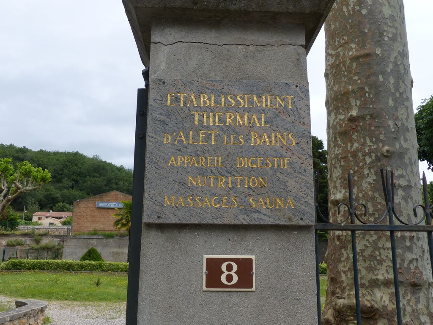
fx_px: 413
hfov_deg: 55.4
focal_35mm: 33
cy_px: 162
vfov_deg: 42.9
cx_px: 216
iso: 100
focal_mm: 5.9
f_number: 4
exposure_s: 1/500
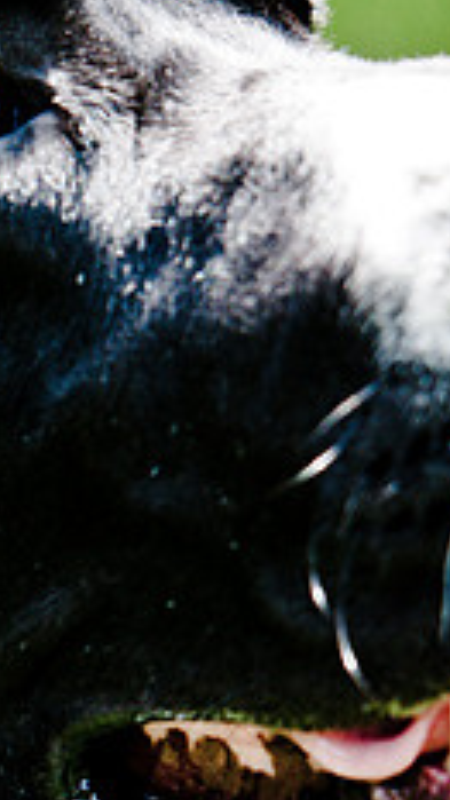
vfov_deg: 3.5
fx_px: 13263
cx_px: -179
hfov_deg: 1.9
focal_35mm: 625
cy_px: 506
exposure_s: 1/800
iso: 200
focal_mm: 160
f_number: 2.8
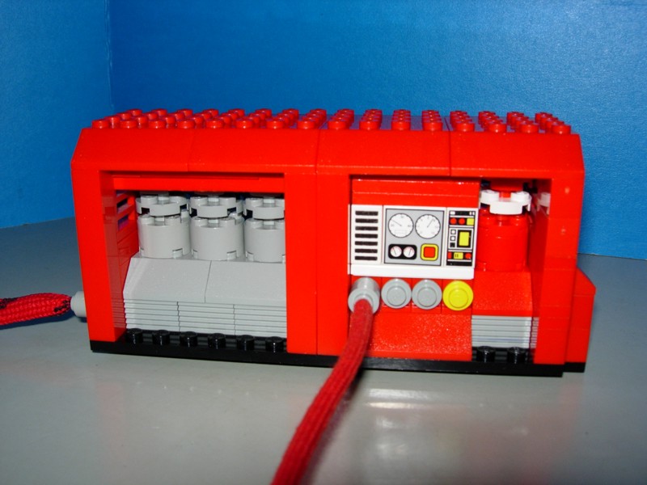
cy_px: 242
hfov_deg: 49.0
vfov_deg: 37.7
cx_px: 324
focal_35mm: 38
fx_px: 710
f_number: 4.8
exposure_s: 1/64
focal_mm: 7.8
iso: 79
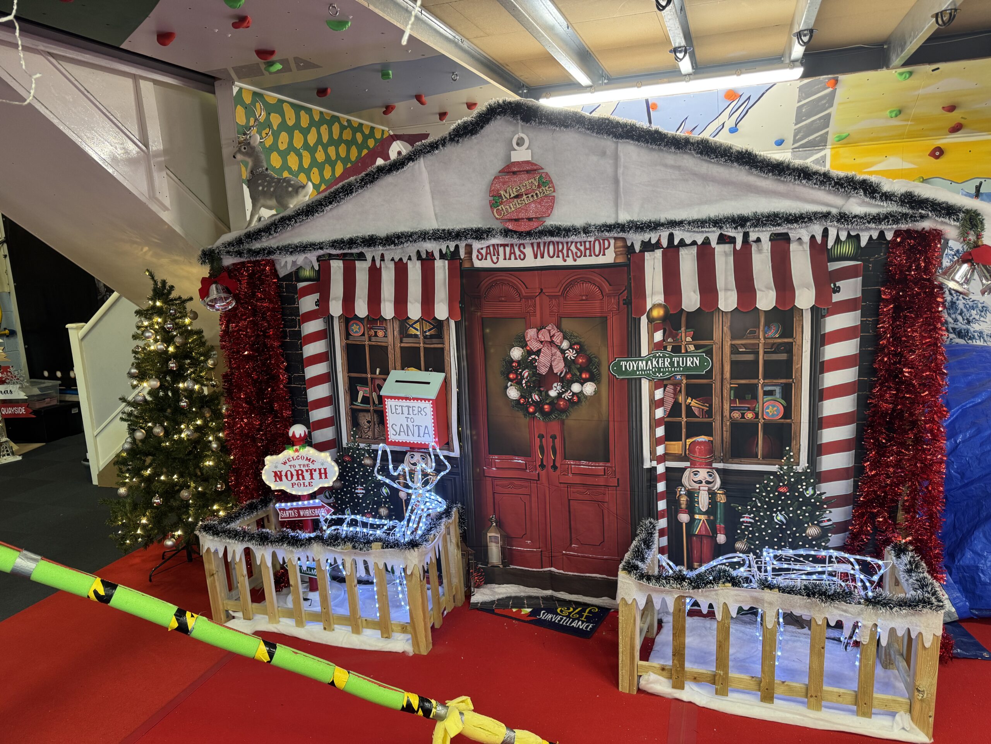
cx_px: 496
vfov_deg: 56.8
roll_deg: +3.4
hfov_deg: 71.6
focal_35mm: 24
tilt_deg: -10.3
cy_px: 372
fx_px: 687
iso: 160
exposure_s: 1/42
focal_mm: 6.76
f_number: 1.78
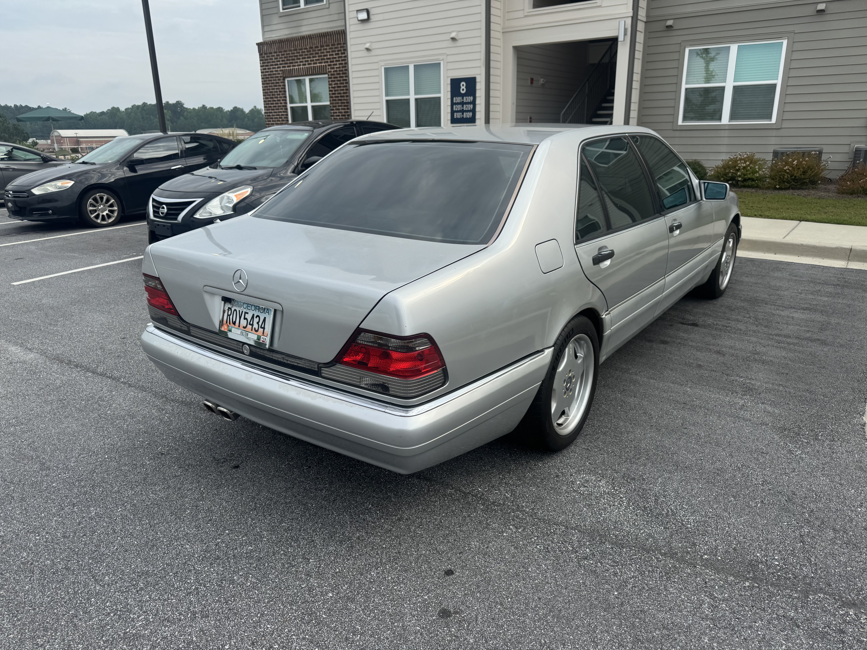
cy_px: 325
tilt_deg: -16.5
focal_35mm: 24
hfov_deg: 71.6
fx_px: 601
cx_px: 434
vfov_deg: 56.8
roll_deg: +1.3
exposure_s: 1/1721
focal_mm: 6.76
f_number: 1.78
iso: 80
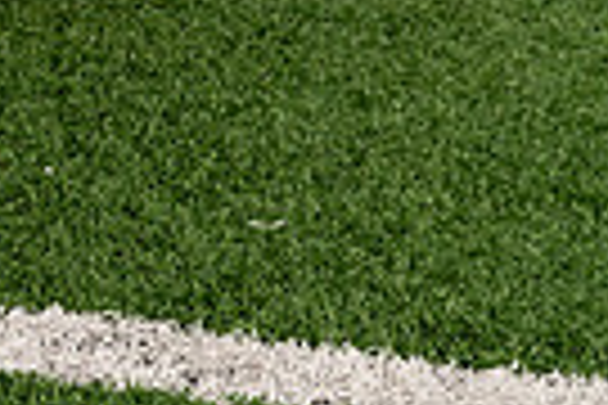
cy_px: -549
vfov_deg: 7.8
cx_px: -9
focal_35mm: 163
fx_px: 2753
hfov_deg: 12.4
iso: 200
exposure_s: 1/250
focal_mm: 49
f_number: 8
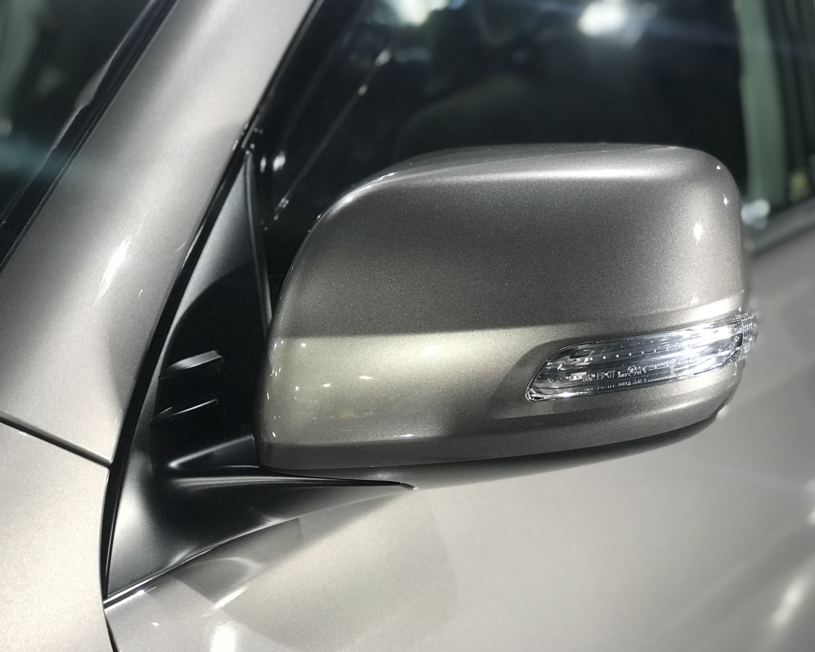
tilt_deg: -14.2
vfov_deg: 25.4
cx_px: 413
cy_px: 324
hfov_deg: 31.5
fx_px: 1447
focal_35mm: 60
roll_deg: +1.5
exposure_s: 1/60
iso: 160
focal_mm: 6.6
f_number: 2.8
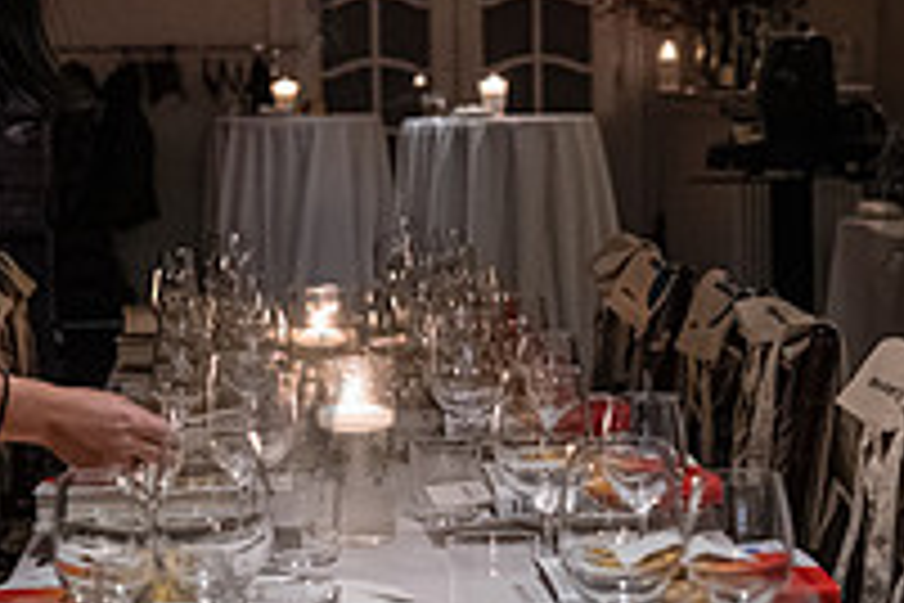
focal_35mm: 103
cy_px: 410
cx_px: 315
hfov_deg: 19.8
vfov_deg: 13.3
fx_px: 2586
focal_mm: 35
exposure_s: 1/250
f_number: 2.8
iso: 12800
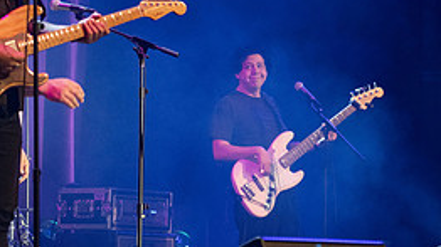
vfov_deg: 5.8
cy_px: 82
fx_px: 2431
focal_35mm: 208
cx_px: 460
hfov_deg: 10.3
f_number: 2.8
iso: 2500
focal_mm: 70
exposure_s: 1/200
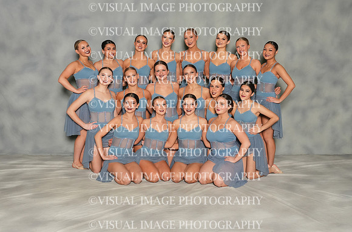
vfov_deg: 27.1
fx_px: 483
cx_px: 176
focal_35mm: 50
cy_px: 116
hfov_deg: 40.1
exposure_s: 1/125
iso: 800
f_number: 8
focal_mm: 33
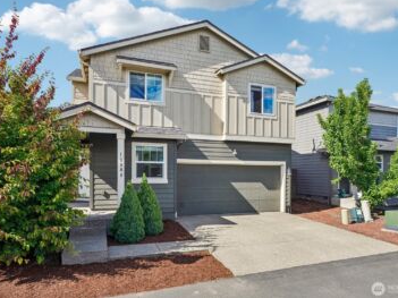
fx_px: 264
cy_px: 148
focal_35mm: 23
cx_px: 210
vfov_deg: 58.8
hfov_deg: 73.9
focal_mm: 21
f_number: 8
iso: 400
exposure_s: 1/500
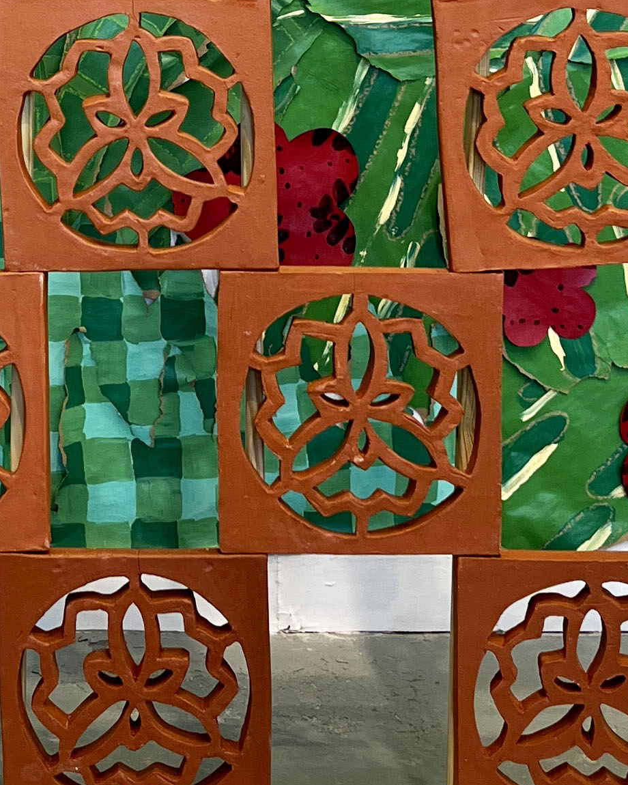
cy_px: -68
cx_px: 125
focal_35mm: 89
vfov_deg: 20.5
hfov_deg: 17.1
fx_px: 2068
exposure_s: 1/120
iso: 125
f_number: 1.6
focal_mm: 5.1
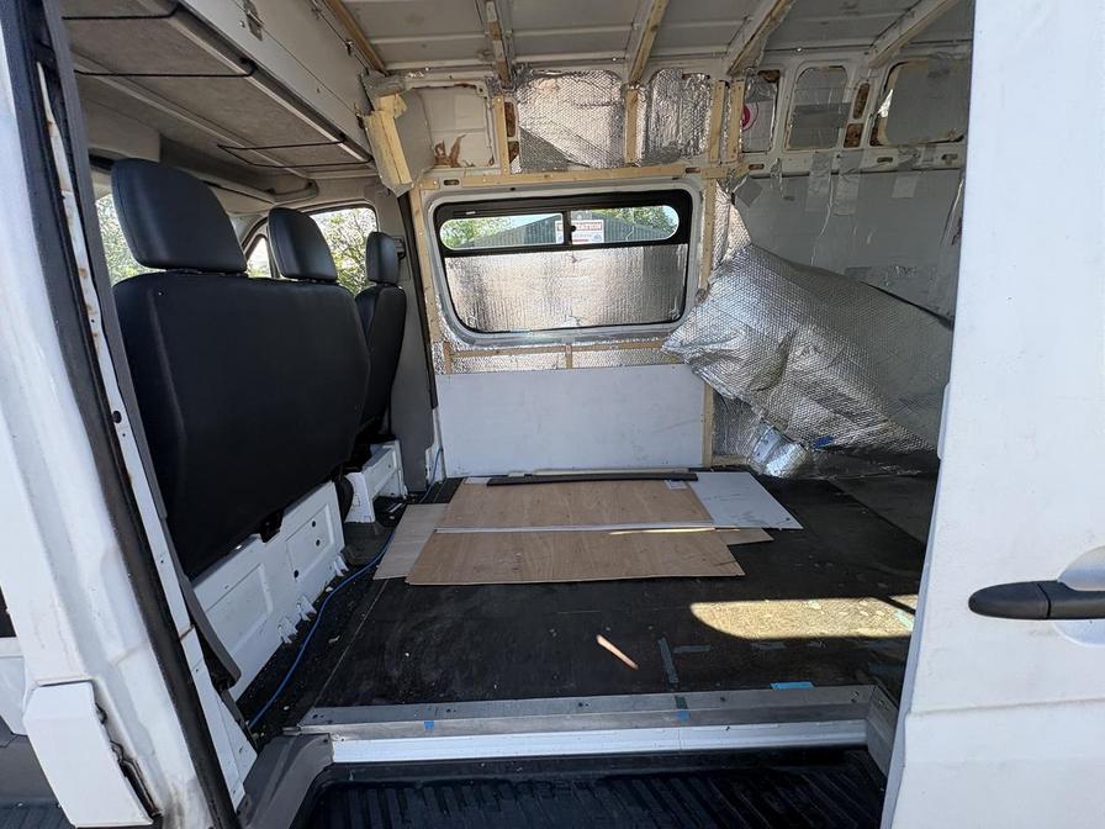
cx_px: 552
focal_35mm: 14
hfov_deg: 102.1
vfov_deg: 85.7
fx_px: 447
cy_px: 414
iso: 50
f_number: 2.2
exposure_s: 1/217
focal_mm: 2.22
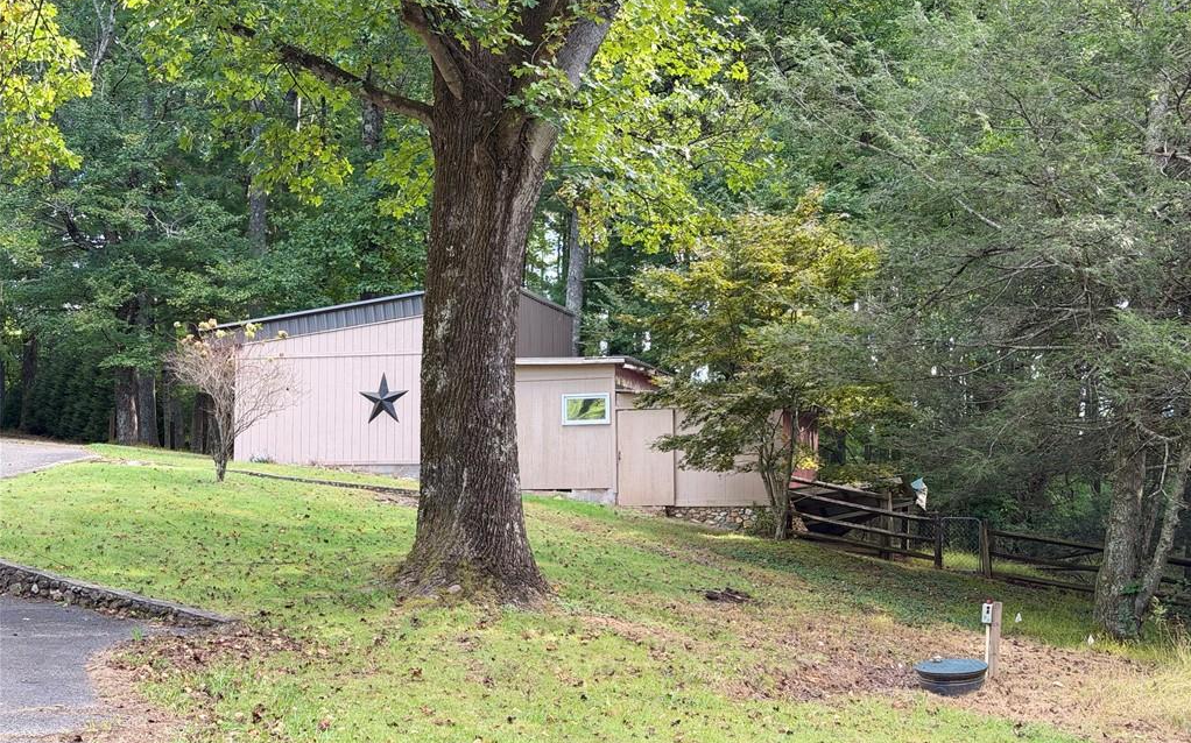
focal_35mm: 51
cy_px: 417
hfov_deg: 39.6
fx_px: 1655
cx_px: 596
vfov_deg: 25.3
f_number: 1.78
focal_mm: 6.76
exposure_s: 1/193
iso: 64
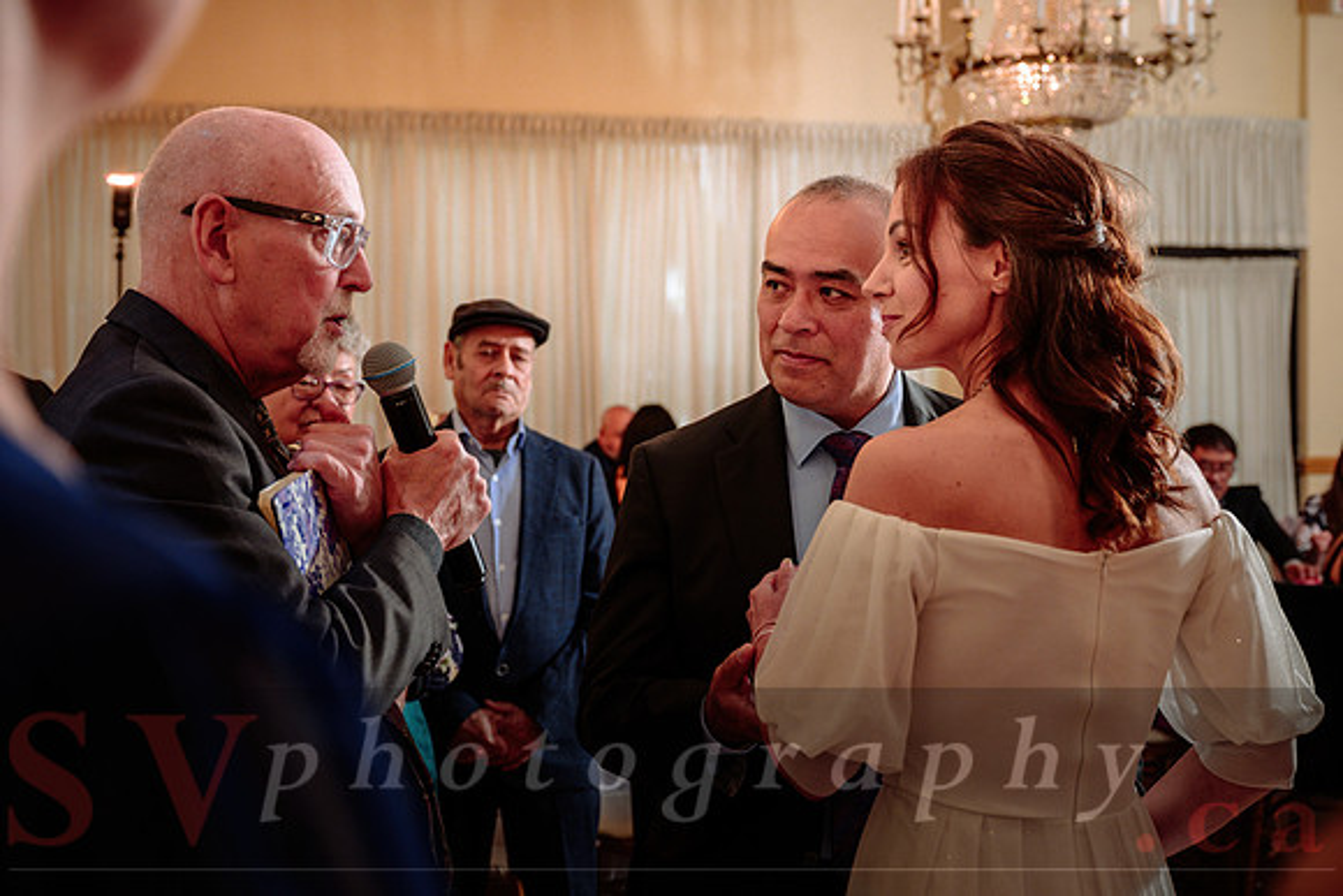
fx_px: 2016
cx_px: 749
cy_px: 400
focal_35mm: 54
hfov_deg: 36.8
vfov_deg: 25.0
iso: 500
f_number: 4.5
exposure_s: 1/200
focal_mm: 48
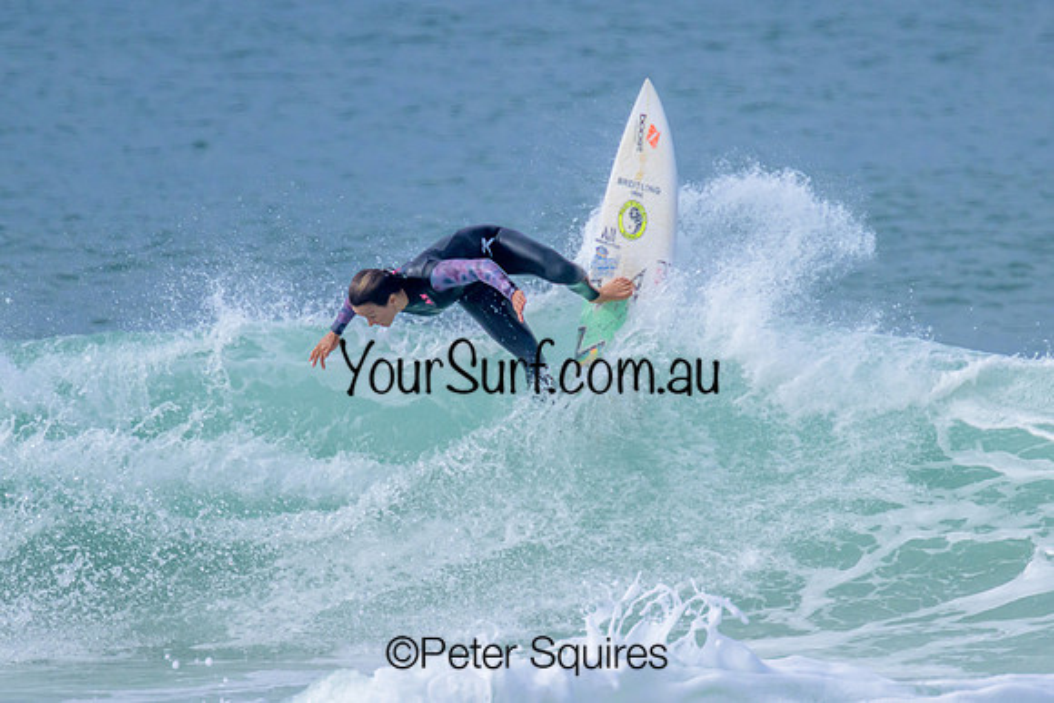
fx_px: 32145
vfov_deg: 1.3
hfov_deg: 1.9
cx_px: 560
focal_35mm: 1098
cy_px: 370
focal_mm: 800
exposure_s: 1/2000
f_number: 11
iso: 1000
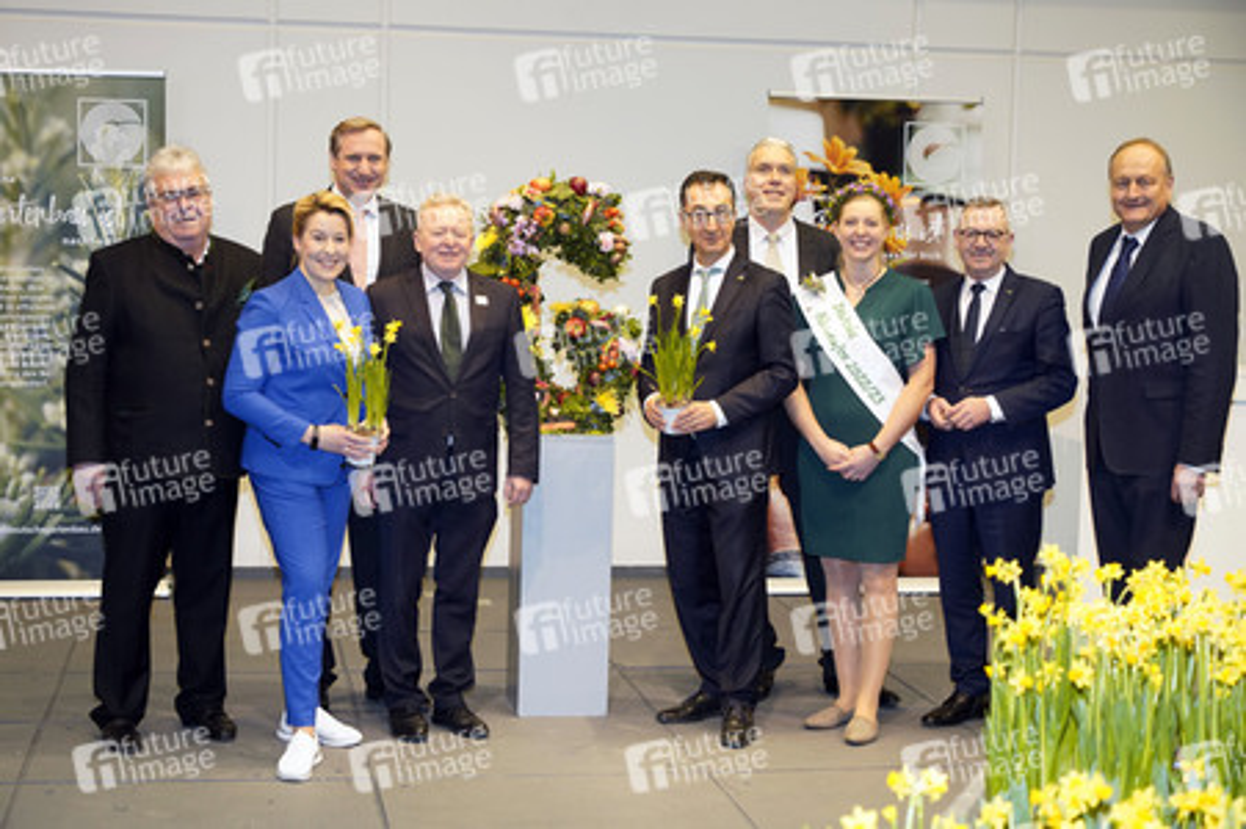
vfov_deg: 25.0
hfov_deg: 36.9
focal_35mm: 54
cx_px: 623
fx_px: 1868
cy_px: 414
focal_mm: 54
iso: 1600
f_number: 5
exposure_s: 1/160
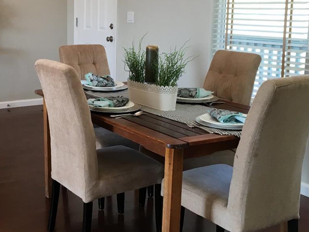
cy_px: 83
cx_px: 91
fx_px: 500
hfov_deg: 33.9
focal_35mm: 56
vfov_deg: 26.0
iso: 32
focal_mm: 4.15
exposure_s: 1/30
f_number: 2.2
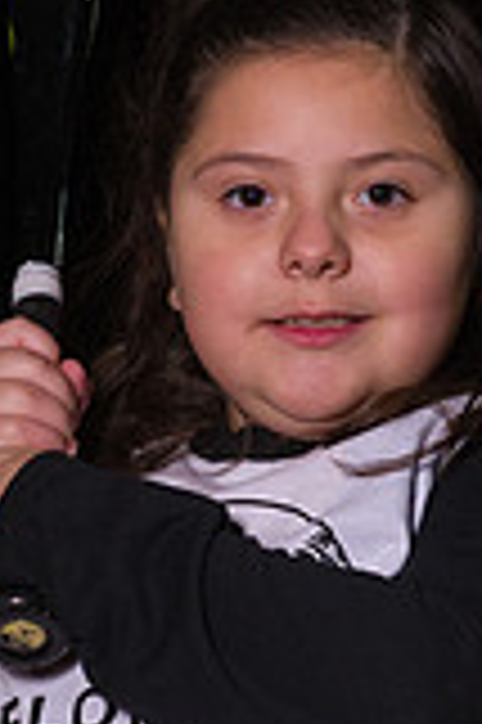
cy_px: 616
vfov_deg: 7.3
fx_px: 5635
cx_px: 194
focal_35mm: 280
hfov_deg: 4.9
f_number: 5.6
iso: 2000
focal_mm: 100
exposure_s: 1/500
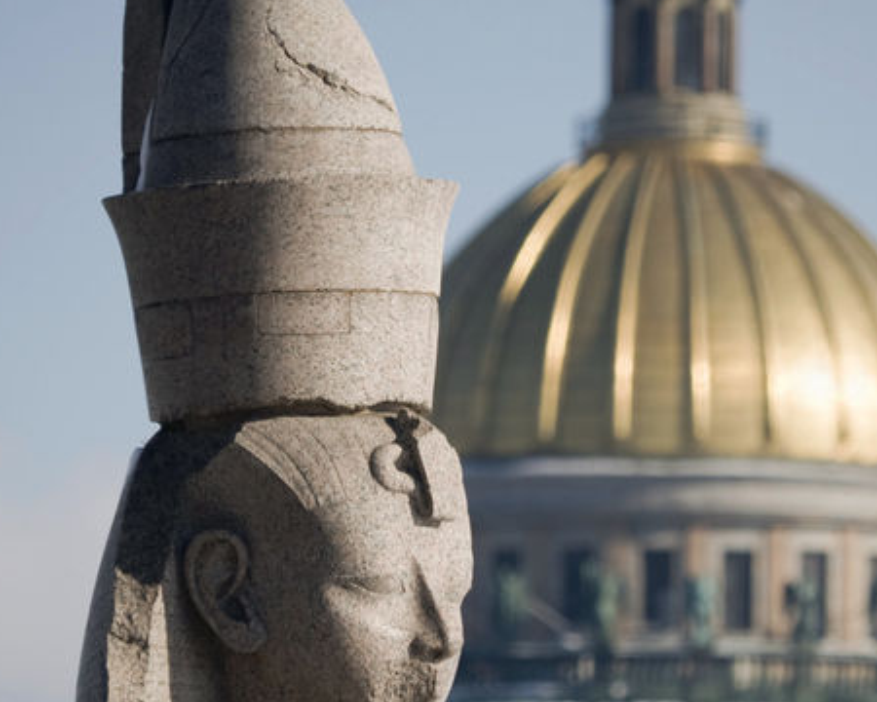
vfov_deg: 1.8
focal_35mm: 844
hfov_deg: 2.3
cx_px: 492
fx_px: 21907
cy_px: 566
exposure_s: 1/800
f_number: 9
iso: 200
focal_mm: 450
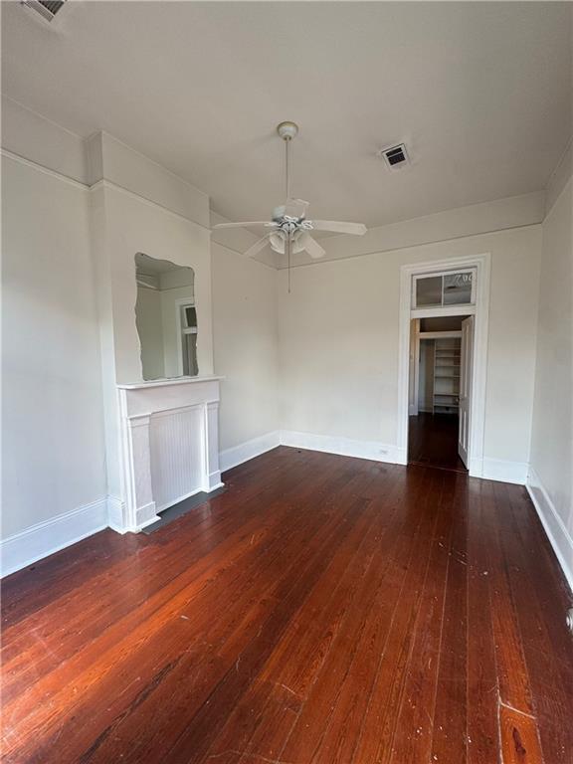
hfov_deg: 85.7
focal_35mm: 14
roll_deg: +2.2
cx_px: 286
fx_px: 309
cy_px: 382
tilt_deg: -3.7
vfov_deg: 102.1
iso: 64
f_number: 2.2
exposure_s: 1/99
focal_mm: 2.22
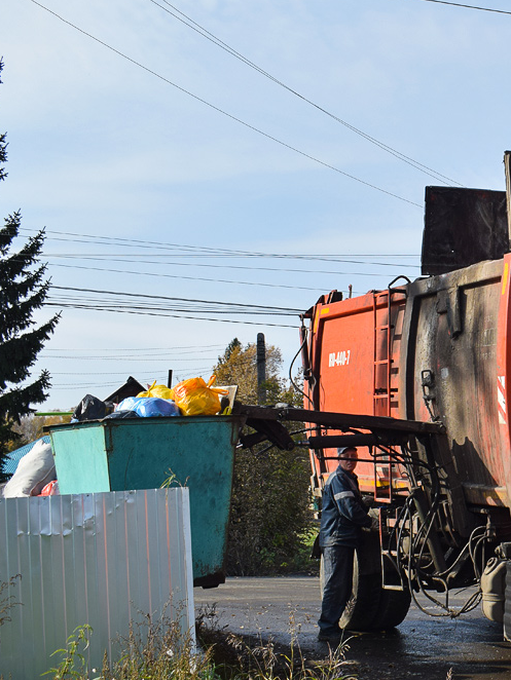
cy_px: 373
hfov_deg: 24.2
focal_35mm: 55
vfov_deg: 35.0
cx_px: 610
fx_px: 1079
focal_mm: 21
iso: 200
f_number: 6.3
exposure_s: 1/640
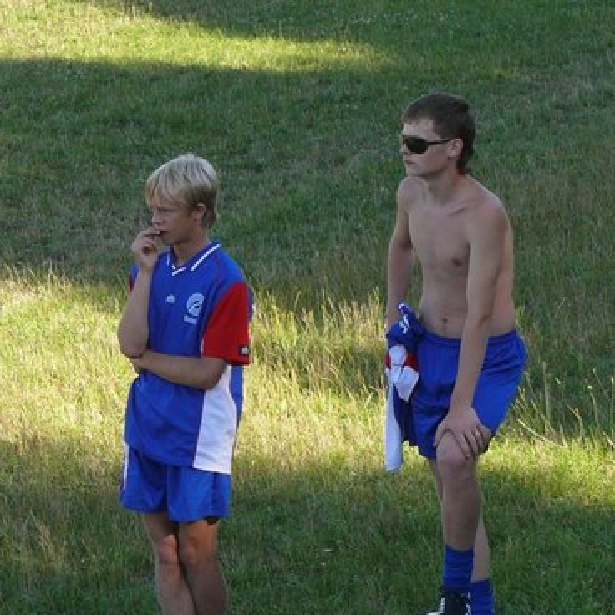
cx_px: 277
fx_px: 5588
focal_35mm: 278
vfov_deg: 6.3
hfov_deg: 6.3
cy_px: 307
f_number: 4.5
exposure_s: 1/200
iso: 100
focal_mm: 24.5
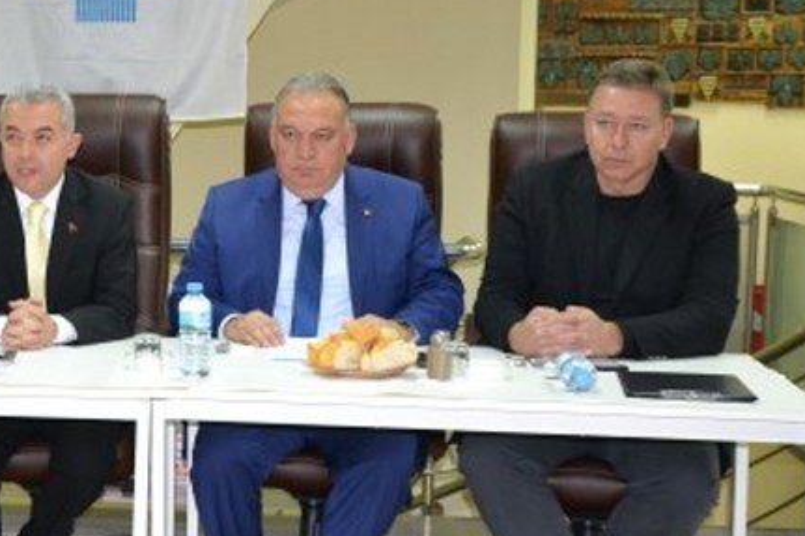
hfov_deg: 25.3
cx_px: 93
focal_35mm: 78
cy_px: 266
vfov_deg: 17.5
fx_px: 1743
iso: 1100
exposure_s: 1/60
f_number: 4
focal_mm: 28
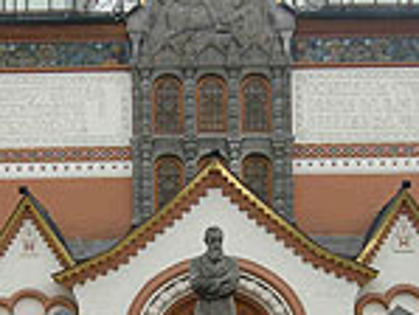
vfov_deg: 12.8
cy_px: 284
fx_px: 1393
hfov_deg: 17.1
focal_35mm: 115
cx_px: 180
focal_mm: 6.3
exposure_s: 1/96.7
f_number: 3.2
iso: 64
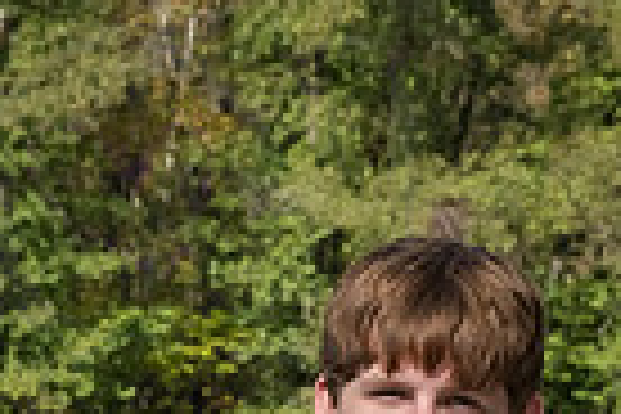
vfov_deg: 3.3
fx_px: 7244
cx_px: 144
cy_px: 749
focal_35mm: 420
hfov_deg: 4.9
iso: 800
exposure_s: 1/640
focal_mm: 100
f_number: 14
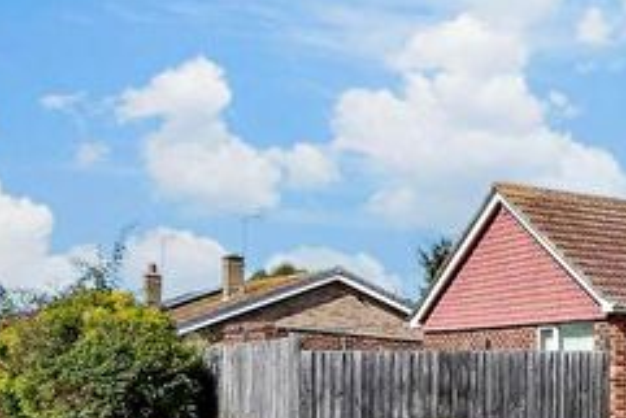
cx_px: 795
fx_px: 1114
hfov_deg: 26.9
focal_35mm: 64
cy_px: 393
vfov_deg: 20.7
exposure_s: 1/3200
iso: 1000
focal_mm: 15
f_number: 9
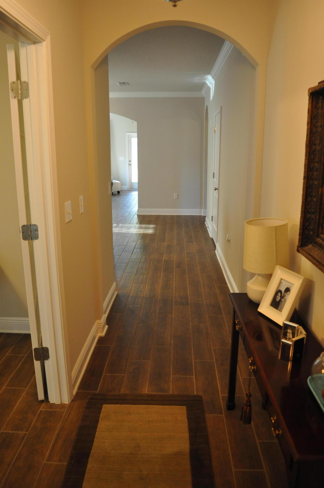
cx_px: 162
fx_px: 365
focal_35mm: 27
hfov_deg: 47.8
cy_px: 244
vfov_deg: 67.4
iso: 800
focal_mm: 18
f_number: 3.5
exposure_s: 1/50
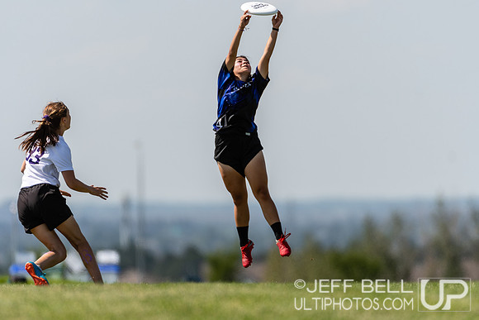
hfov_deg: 3.4
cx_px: 240
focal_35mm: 600
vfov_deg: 2.3
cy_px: 160
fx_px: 7985
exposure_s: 1/1600
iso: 100
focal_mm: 400
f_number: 4
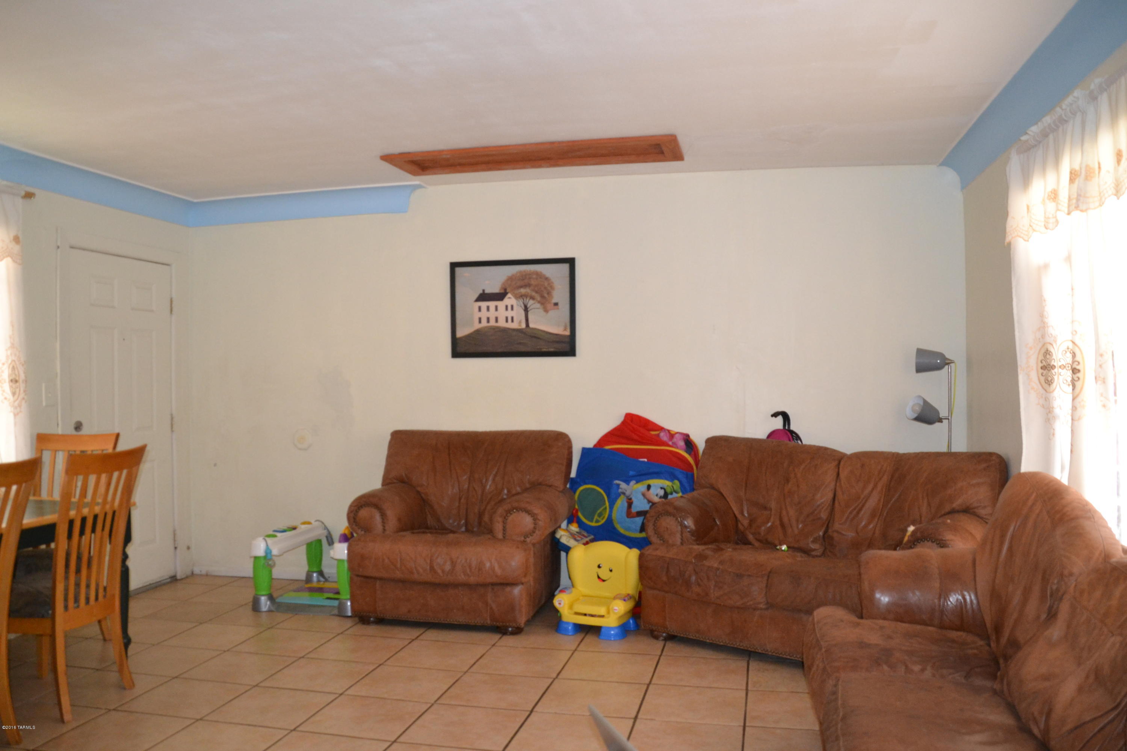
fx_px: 845
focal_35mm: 27
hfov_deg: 67.4
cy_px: 376
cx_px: 564
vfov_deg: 47.9
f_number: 3.5
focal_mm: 18
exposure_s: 1/60
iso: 1400
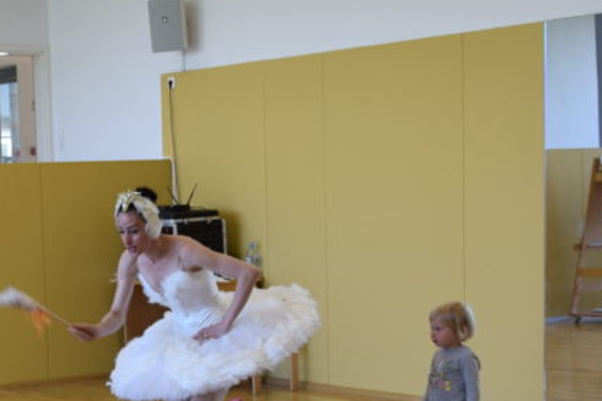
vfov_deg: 15.0
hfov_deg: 22.6
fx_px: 1488
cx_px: 124
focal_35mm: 89
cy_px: 422
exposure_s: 1/80
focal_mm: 22
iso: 400
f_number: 4.5
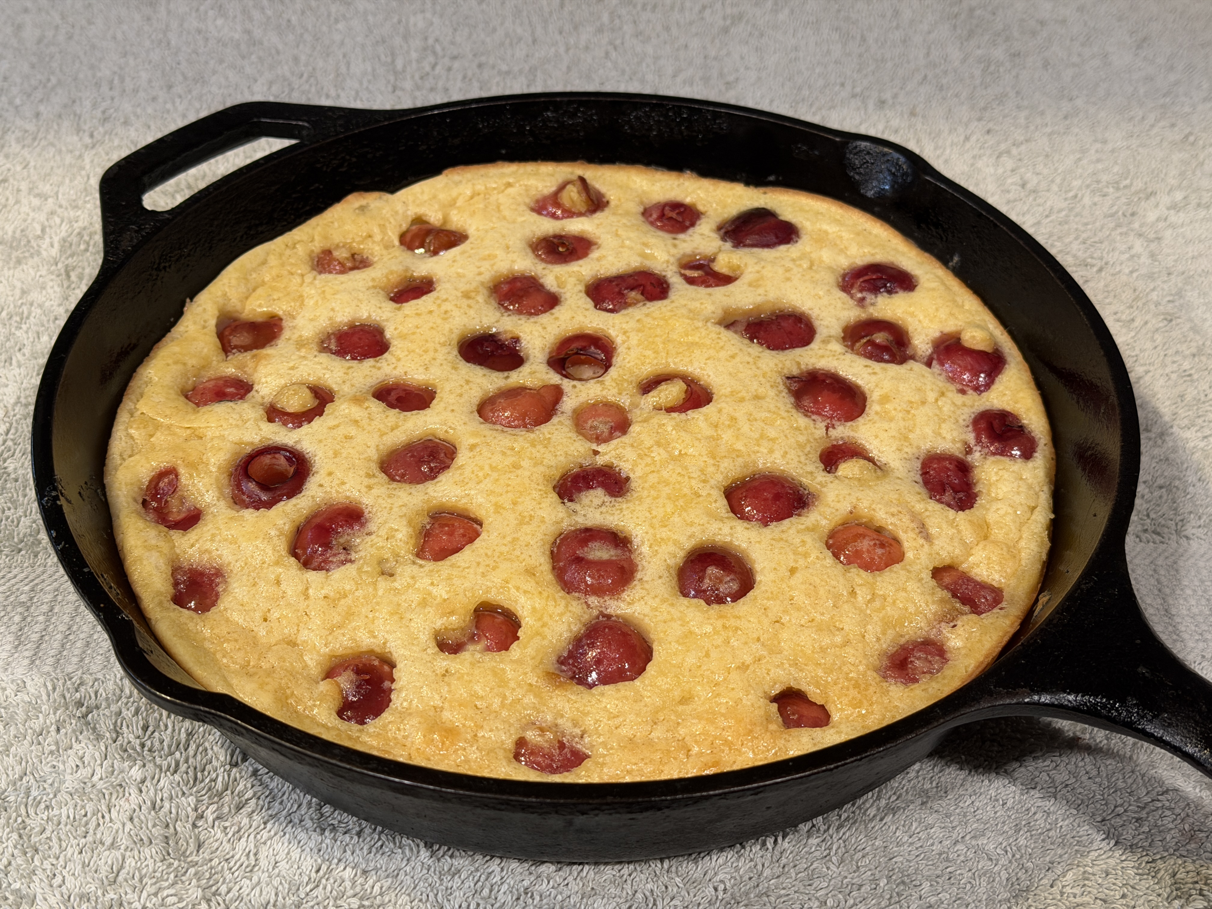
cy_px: 454
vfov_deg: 30.3
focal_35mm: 48
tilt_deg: -41.7
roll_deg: -0.7
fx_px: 1681
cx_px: 606
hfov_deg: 39.7
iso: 125
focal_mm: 6.76
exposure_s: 1/60
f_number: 1.78
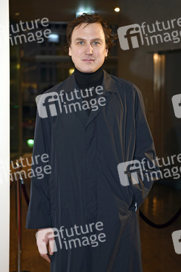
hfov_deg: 21.9
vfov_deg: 32.4
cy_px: 136
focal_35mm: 62
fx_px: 468
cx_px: 90
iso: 800
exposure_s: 1/160
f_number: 3.5
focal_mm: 62
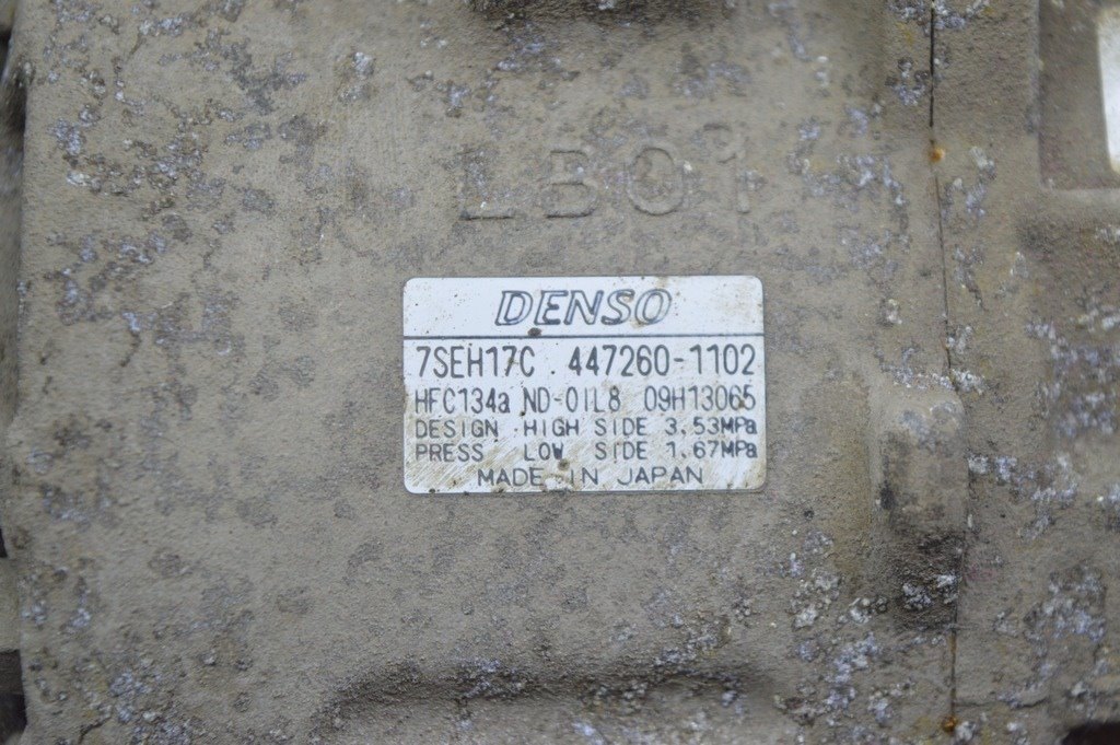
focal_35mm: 82
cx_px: 560
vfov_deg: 16.5
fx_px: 2565
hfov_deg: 24.6
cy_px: 372
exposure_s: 1/50
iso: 800
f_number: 5.6
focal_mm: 55
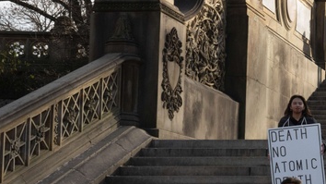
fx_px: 966
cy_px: 129
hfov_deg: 16.6
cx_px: 548
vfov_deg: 10.8
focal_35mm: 112
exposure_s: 1/200
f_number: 14
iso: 800
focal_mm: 31.5
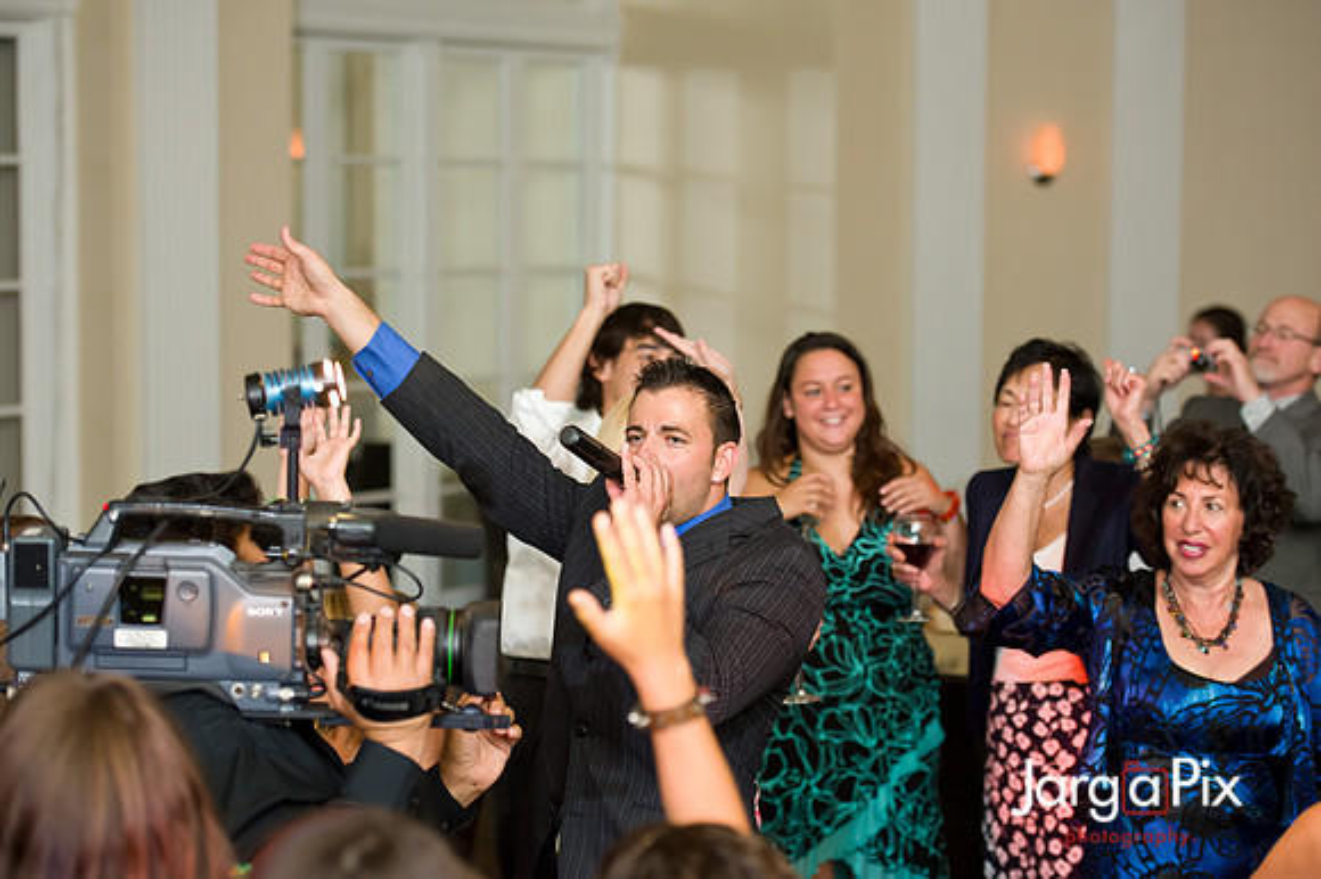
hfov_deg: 23.9
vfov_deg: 16.1
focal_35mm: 85
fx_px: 3117
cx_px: 660
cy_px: 440
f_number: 3.2
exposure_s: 1/125
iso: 1600
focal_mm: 85
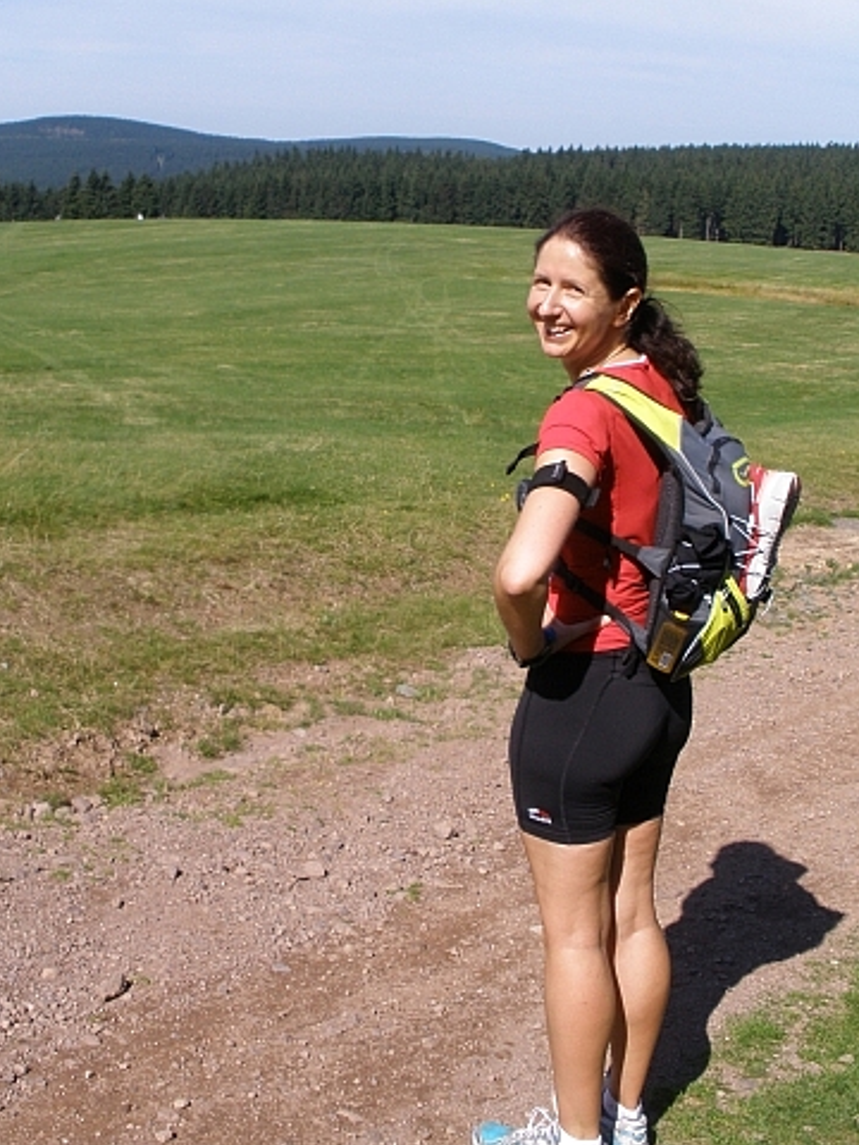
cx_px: 389
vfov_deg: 42.0
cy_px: 520
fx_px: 1489
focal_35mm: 45
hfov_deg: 32.2
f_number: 5.6
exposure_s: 1/400
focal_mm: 6.3
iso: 80
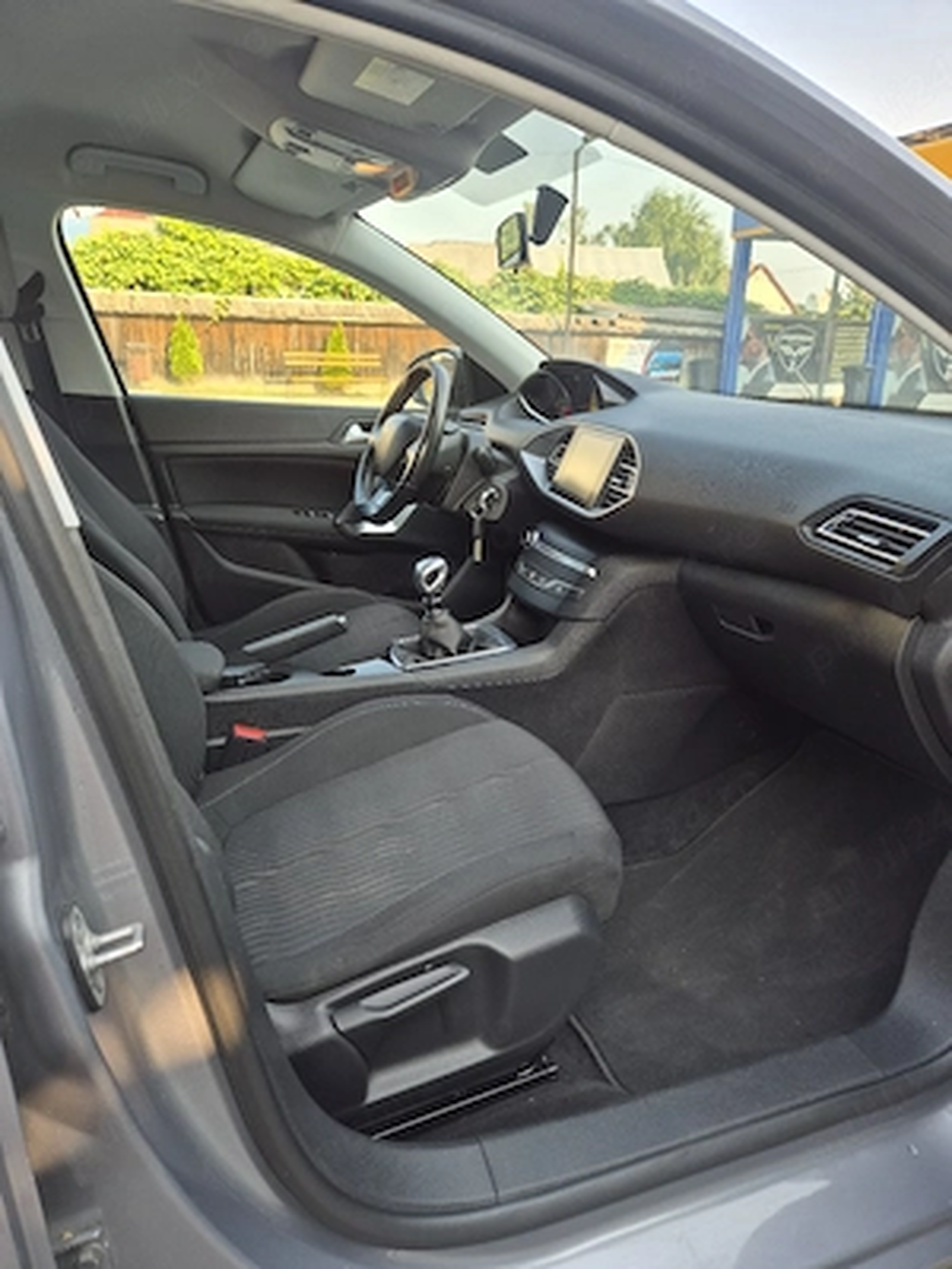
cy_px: 634
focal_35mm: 23
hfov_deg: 58.9
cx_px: 476
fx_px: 843
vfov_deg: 73.9
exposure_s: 1/182
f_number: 1.8
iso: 32
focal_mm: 5.4
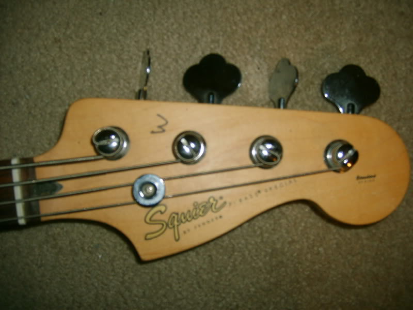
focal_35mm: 35
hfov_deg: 52.6
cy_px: 155
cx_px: 206
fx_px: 418
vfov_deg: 40.7
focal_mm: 5.8
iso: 100
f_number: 2.8
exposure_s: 1/30
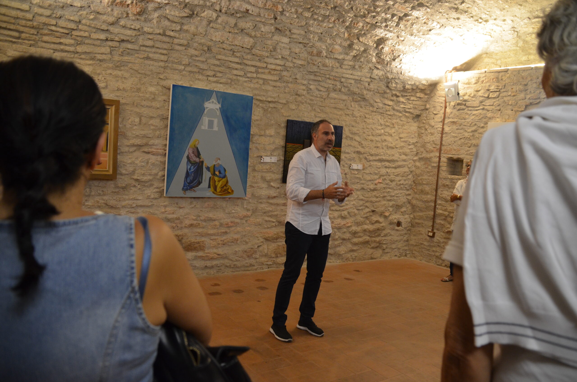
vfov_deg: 47.7
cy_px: 191
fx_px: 432
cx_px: 288
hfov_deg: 67.5
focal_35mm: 27
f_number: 3.5
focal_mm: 18
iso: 800
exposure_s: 1/50
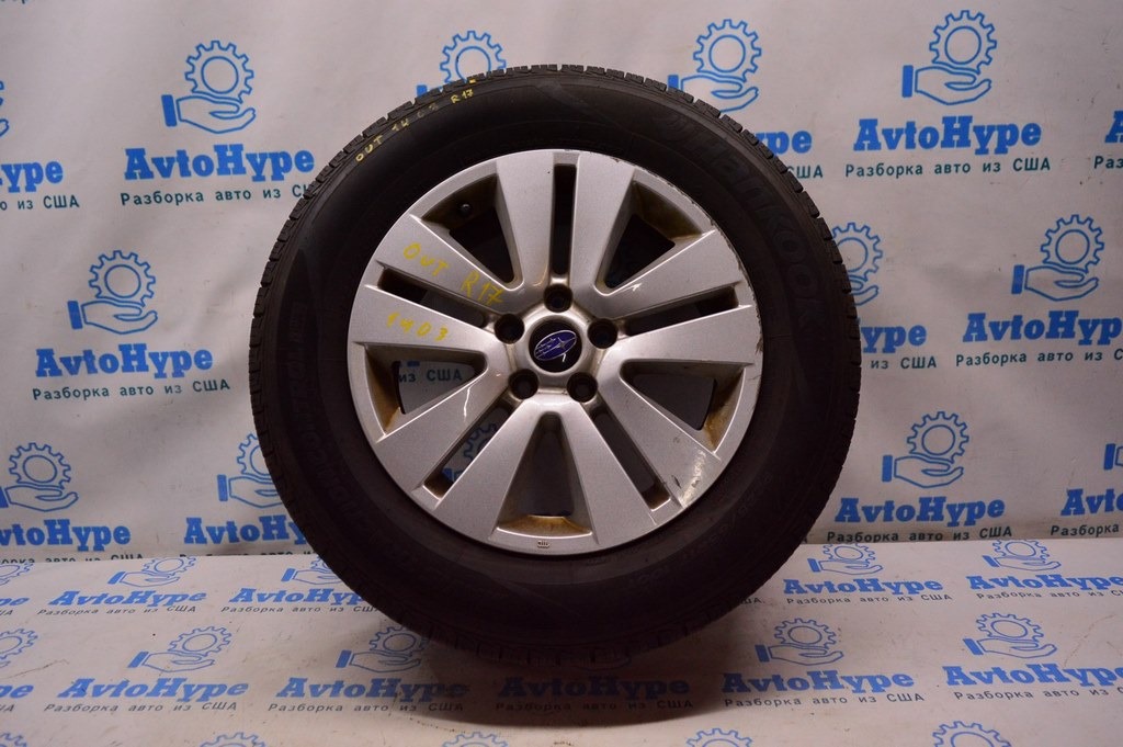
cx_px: 562
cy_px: 374
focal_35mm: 27
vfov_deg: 47.9
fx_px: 842
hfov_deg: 67.4
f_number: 4
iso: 1600
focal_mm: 18
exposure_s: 1/400
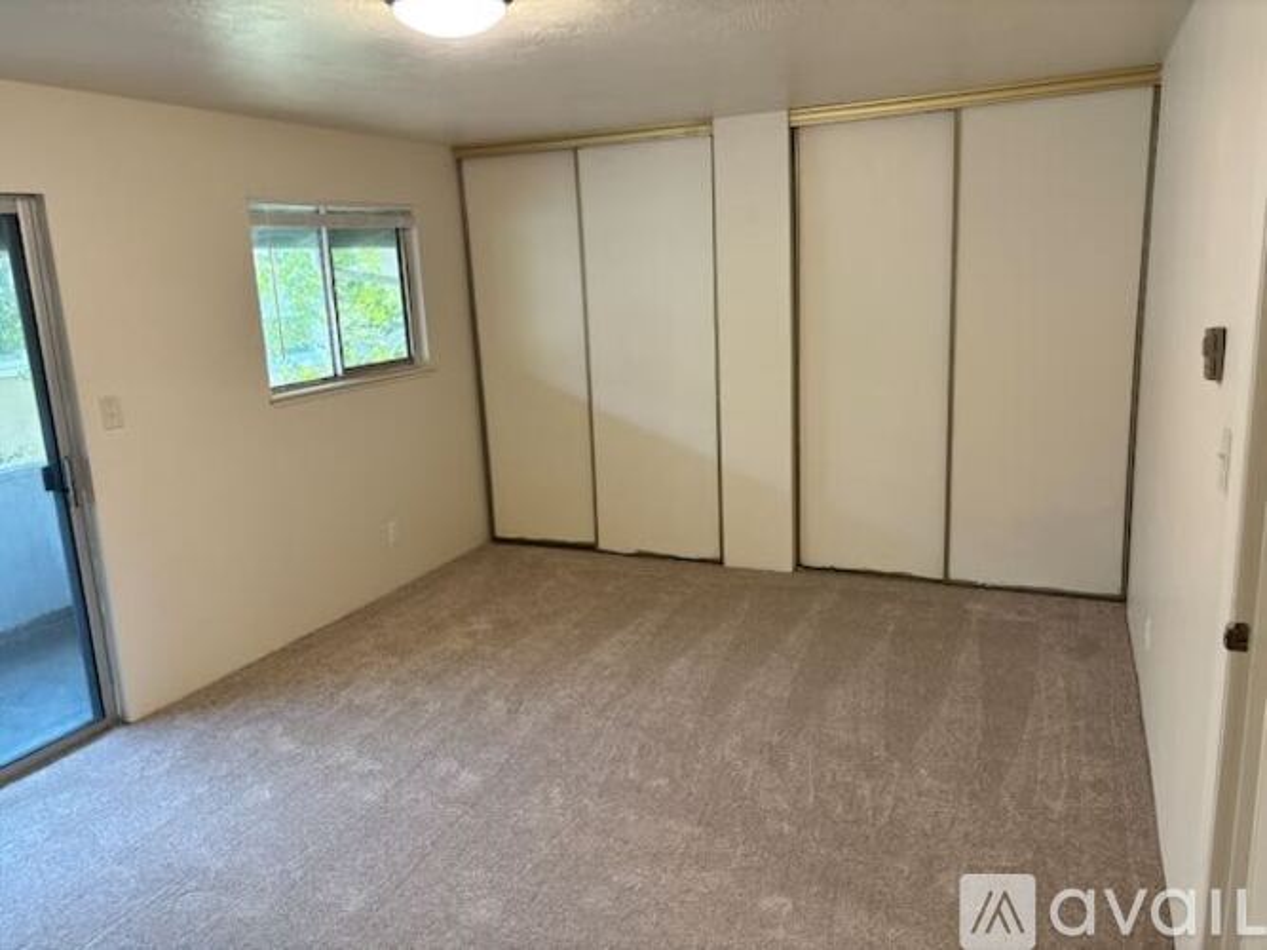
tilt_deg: -12.6
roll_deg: +2.3
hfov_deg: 67.3
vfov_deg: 53.0
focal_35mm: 26
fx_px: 951
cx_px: 634
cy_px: 475
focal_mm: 5.96
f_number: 1.6
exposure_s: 1/60
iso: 160
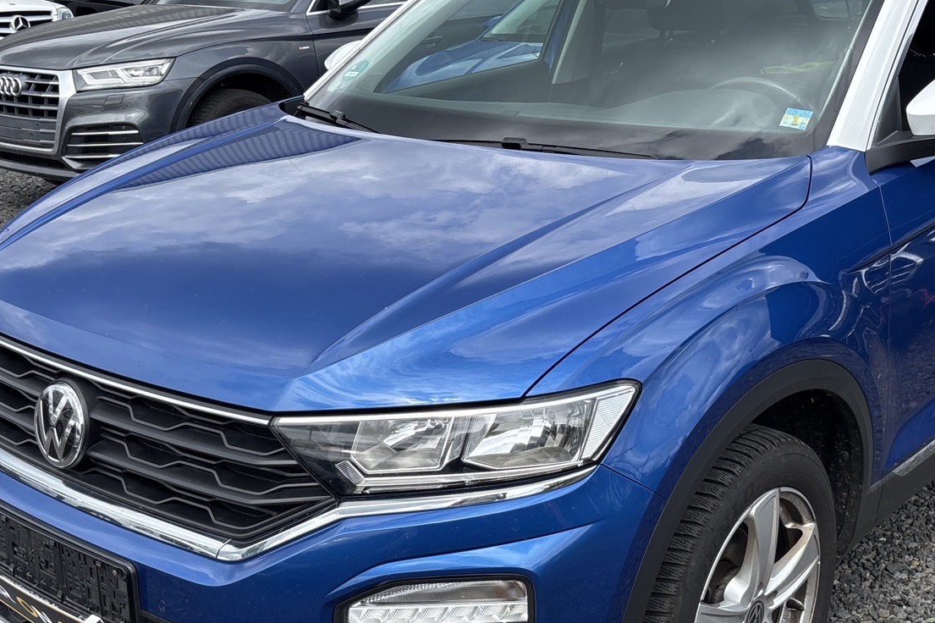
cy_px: 387
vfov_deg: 28.5
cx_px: 511
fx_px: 1220
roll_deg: +0.8
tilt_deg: -16.7
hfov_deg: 41.9
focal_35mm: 47
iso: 50
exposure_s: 1/1783
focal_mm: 5.96
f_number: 1.6
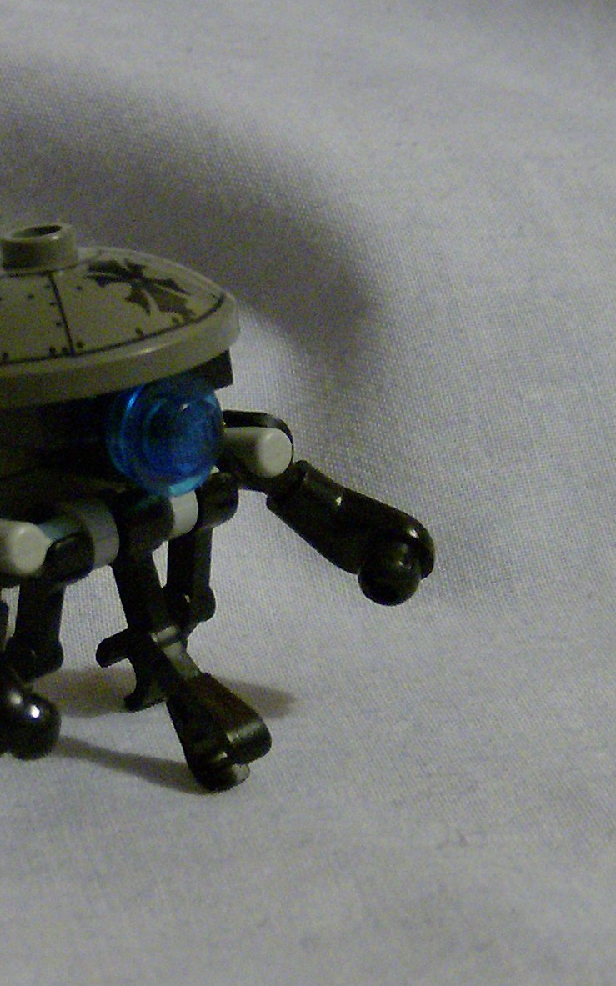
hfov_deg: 11.2
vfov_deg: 18.0
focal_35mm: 116
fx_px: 3117
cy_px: 525
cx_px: 60
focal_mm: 7.7
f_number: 3.1
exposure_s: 1/11.5
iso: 200
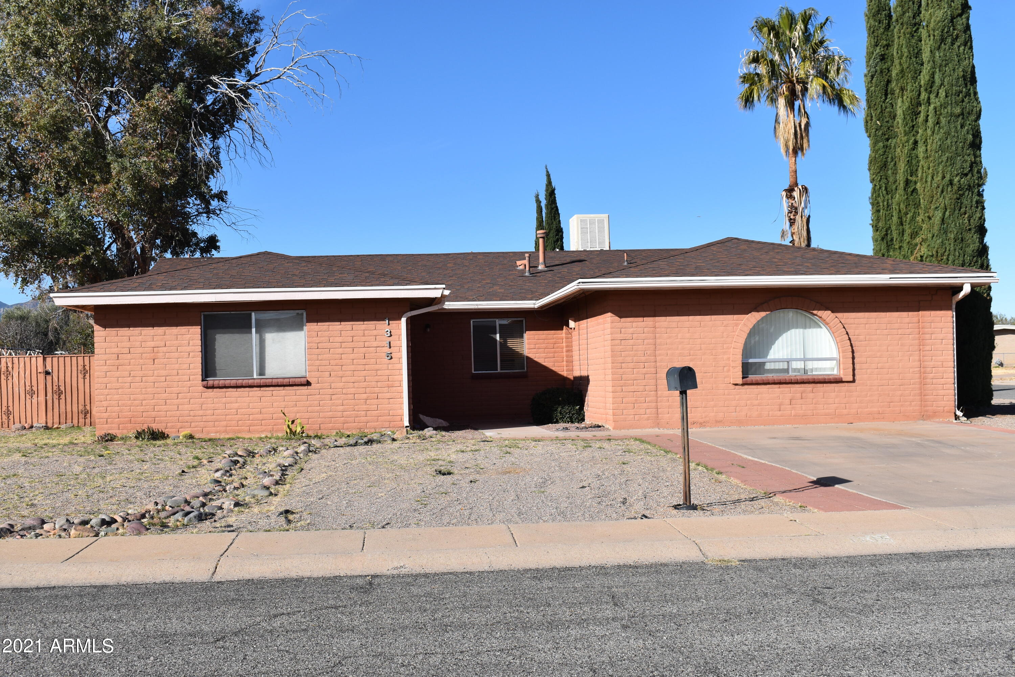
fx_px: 1184
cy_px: 338
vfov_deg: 31.9
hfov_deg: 46.4
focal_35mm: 42
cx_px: 508
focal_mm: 28
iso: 100
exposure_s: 1/320
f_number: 9
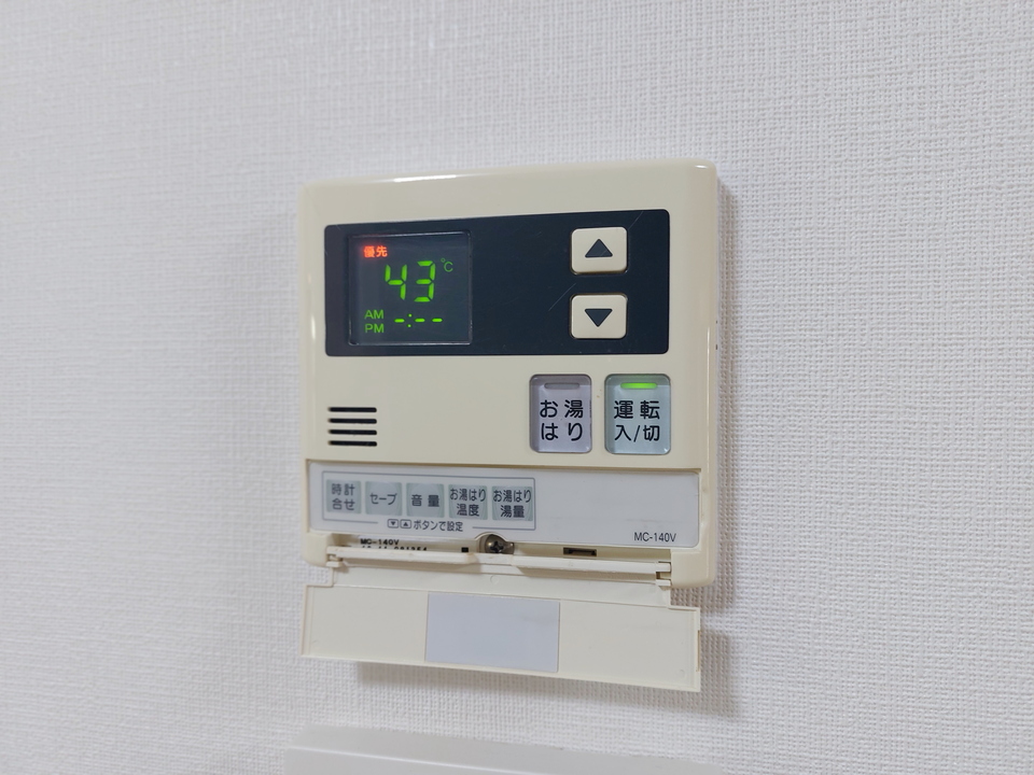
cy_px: 388
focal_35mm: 24
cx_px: 517
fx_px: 717
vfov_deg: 56.8
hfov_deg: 71.6
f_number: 1.8
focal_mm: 5.23
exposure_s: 1/24
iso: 40
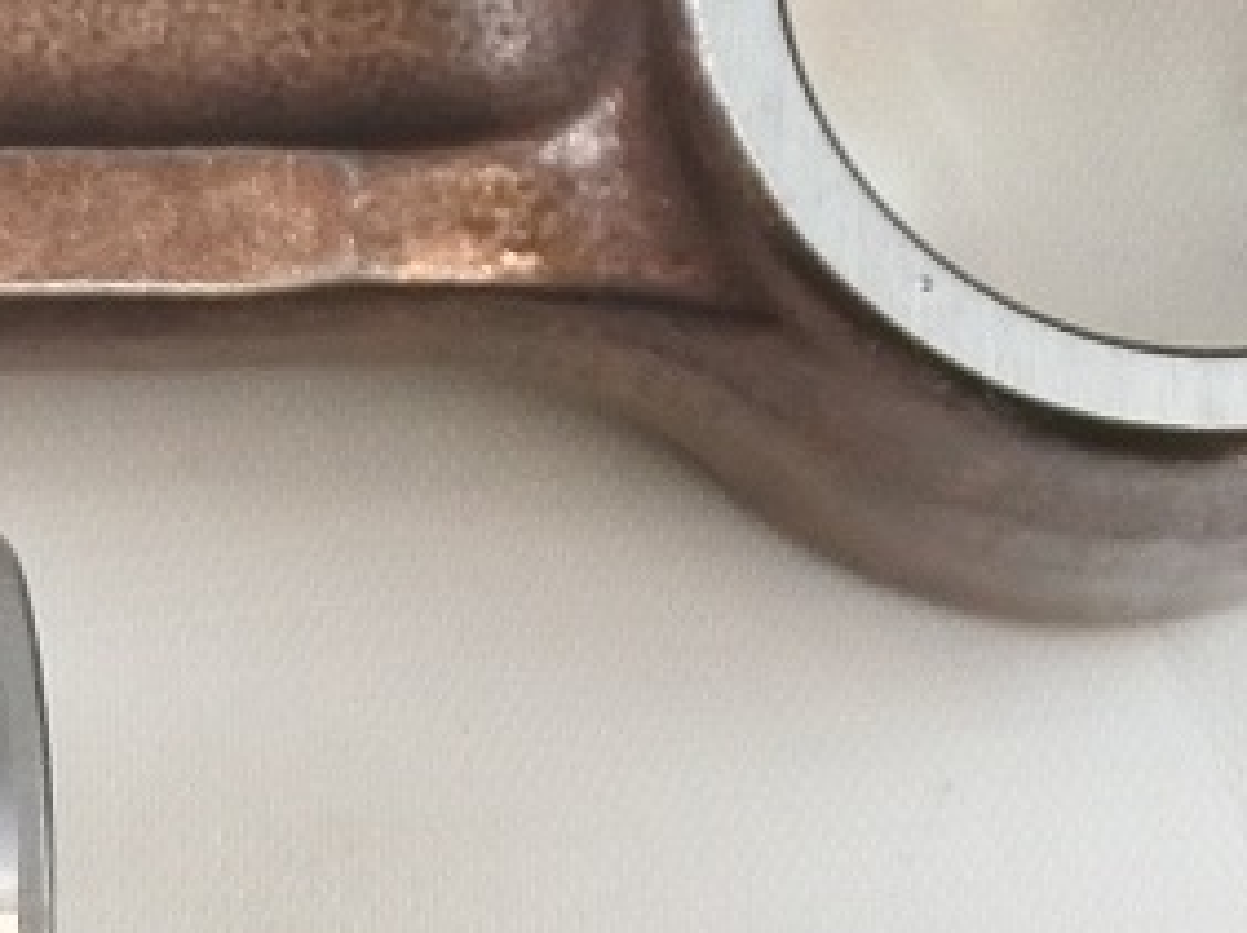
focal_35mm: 277
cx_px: -1251
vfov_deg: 5.3
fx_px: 9970
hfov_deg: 6.9
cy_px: 1015
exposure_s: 1/125
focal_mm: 17.6
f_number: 4.5
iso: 450
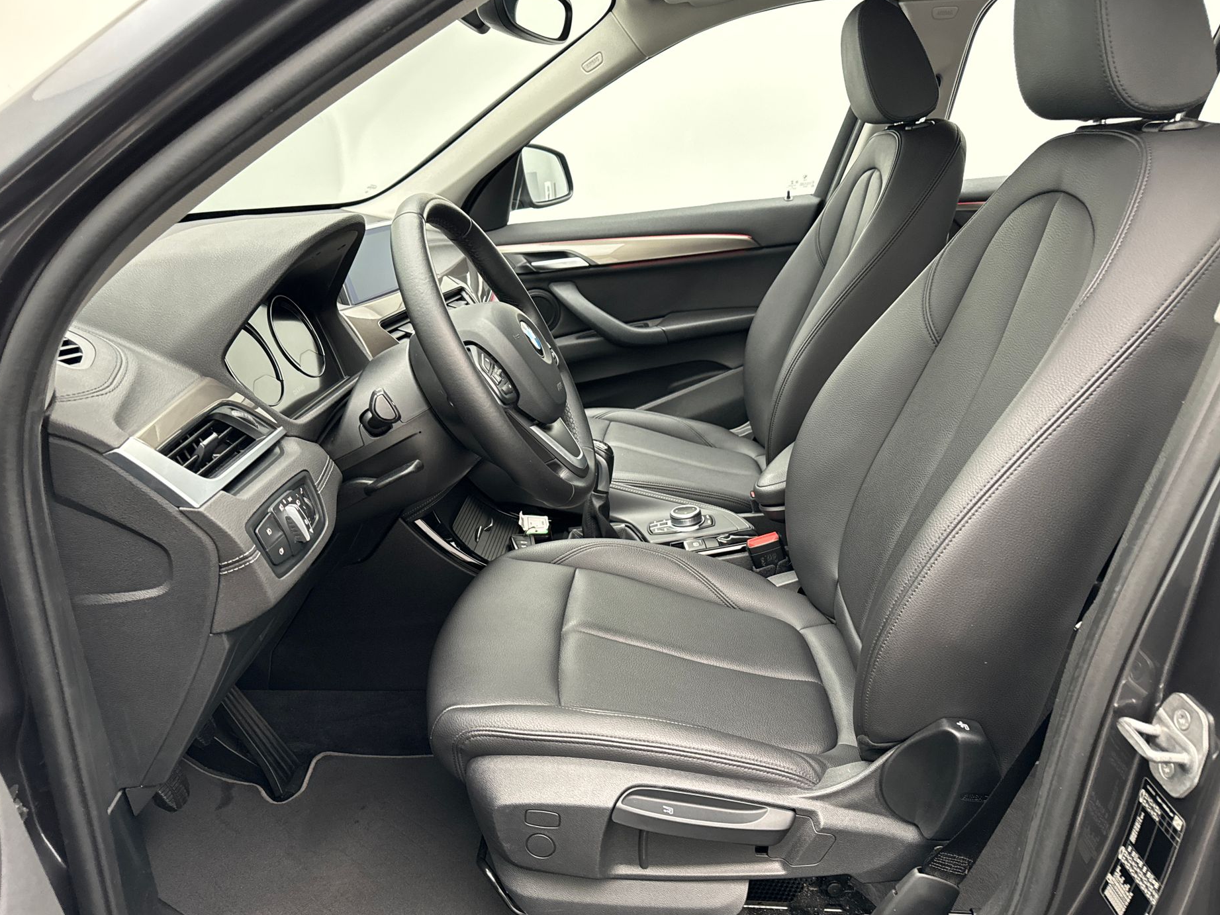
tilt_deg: -18.9
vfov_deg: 54.9
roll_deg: +0.7
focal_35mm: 25
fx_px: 881
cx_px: 628
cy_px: 459
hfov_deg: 69.4
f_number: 1.78
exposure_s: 1/50
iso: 500
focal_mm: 6.86
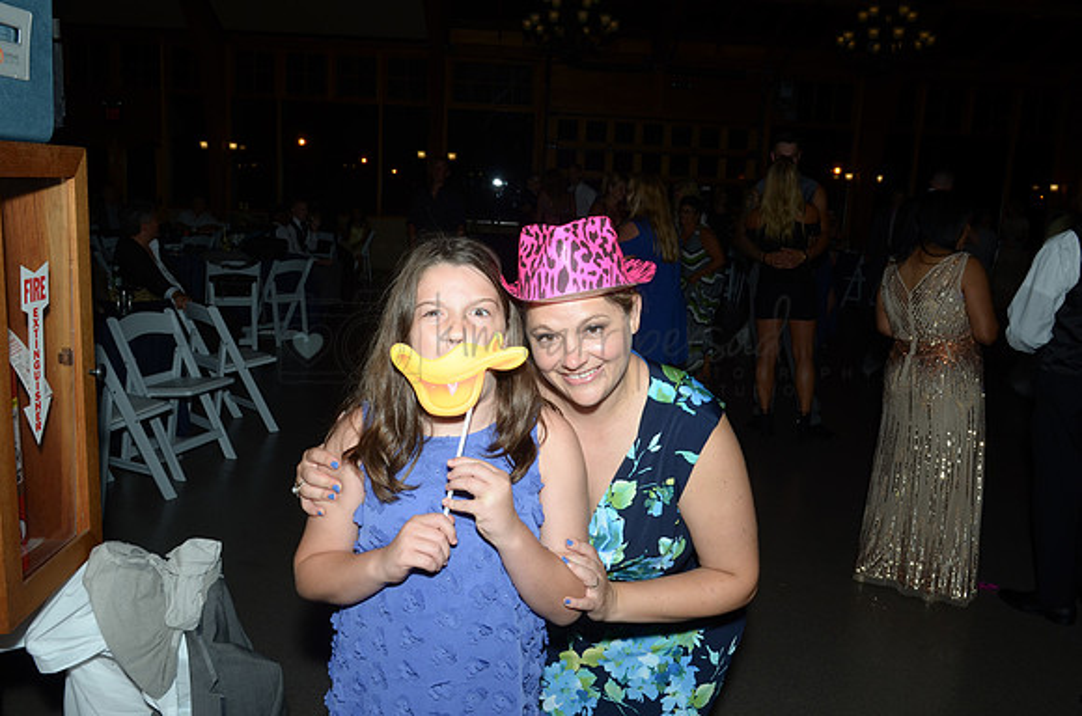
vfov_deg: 43.4
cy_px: 358
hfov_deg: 62.0
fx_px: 900
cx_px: 541
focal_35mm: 30
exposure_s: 1/200
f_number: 10
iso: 200
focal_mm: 20
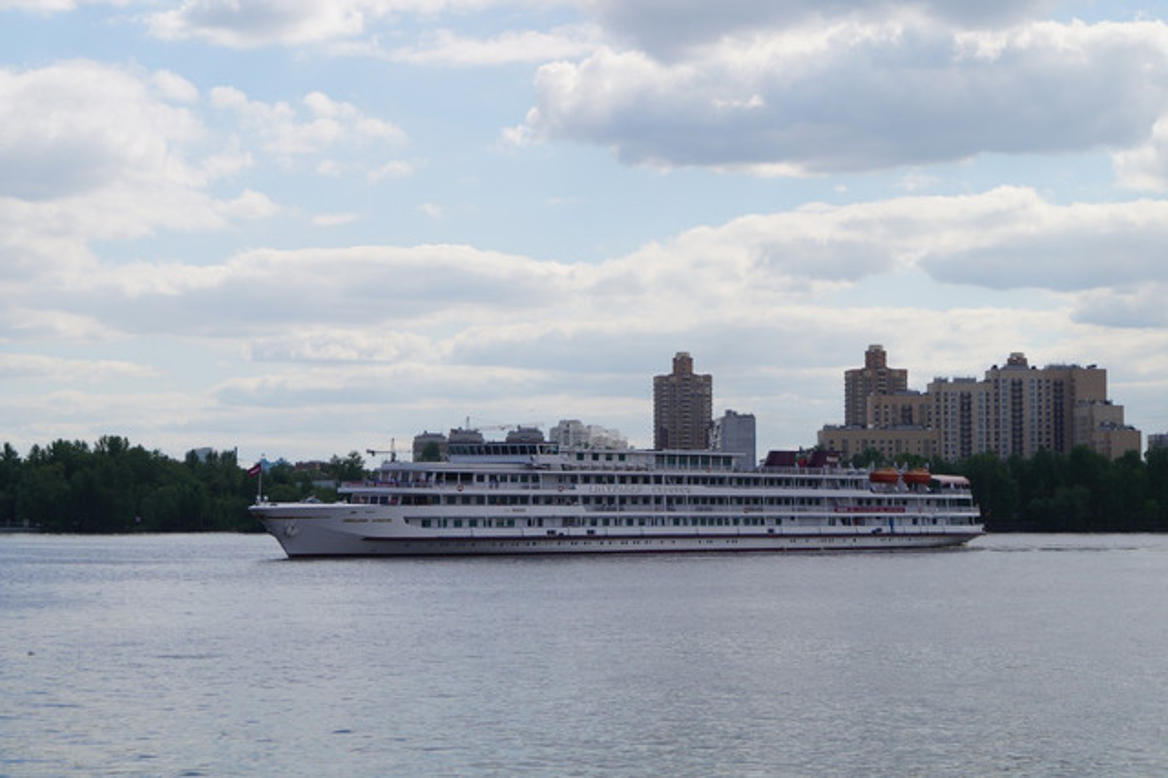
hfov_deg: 24.6
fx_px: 2675
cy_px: 389
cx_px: 584
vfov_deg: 16.5
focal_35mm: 82
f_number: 11
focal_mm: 55
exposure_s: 1/200
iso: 100
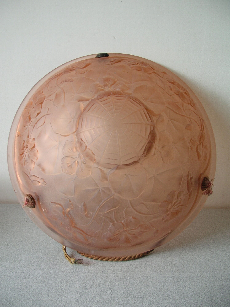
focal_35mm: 35
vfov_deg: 52.7
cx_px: 115
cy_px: 154
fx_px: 310
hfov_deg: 40.7
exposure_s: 1/11.5
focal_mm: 5.8
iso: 50
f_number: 2.8
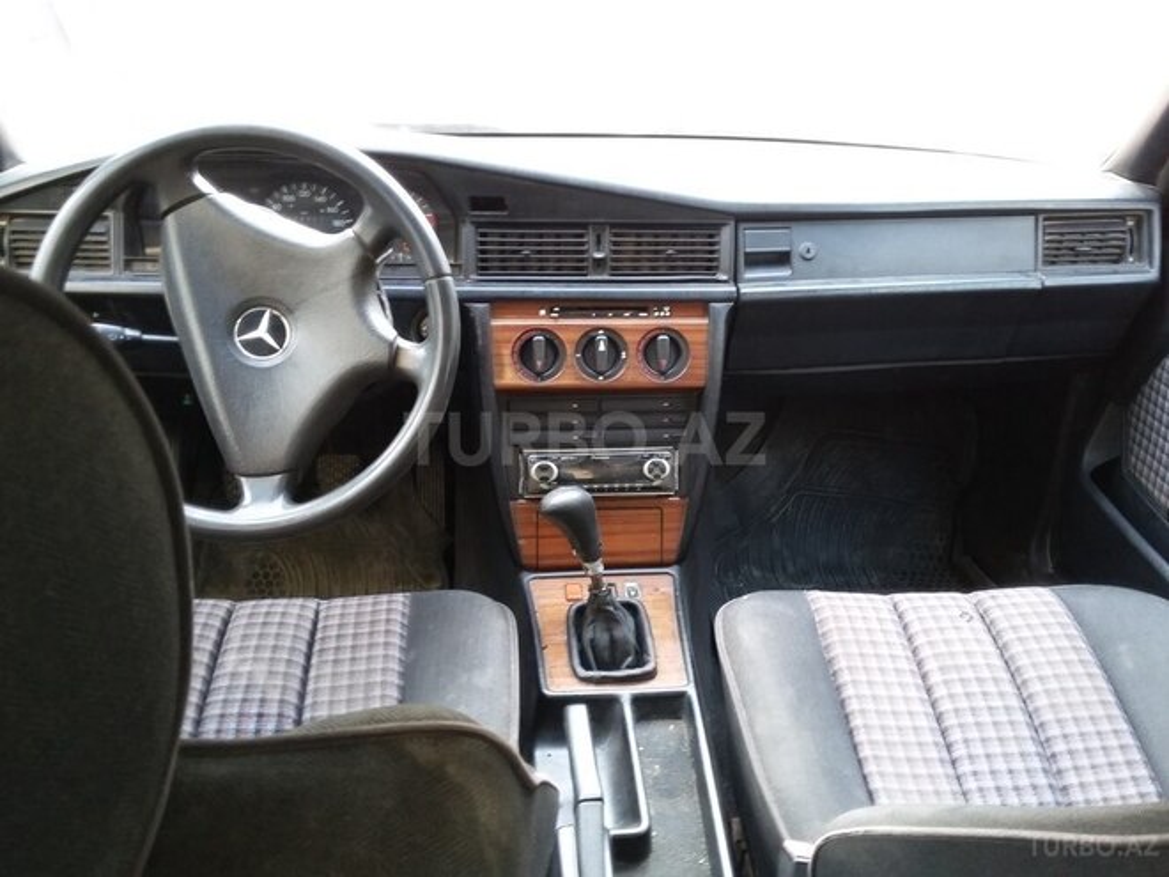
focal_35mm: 31
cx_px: 584
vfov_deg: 45.4
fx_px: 1047
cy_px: 438
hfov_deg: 58.4
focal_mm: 3.3
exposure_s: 1/25
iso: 125
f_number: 2.2
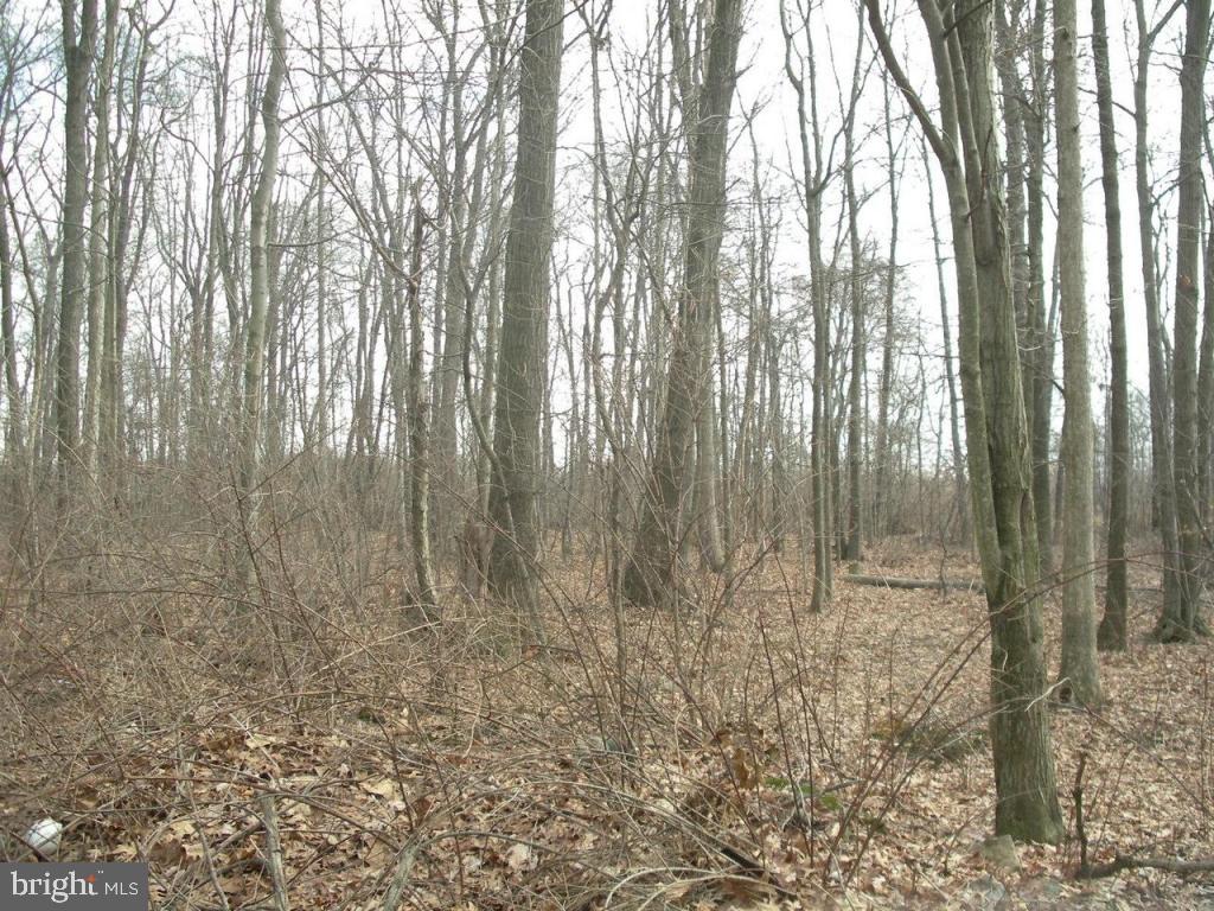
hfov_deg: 50.1
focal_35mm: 37
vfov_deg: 38.7
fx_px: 1298
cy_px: 456
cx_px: 607
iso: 200
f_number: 2.8
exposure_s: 1/400
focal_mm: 7.8
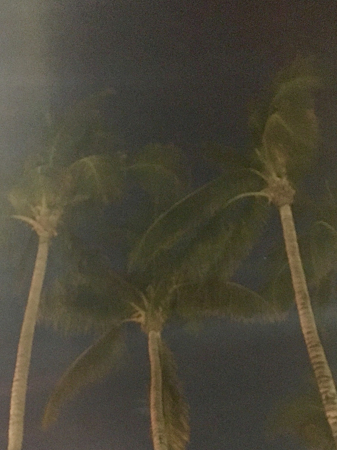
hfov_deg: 32.8
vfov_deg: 42.4
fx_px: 571
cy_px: 301
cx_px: 133
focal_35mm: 44
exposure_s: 1/4
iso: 400
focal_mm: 4.15
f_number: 2.2
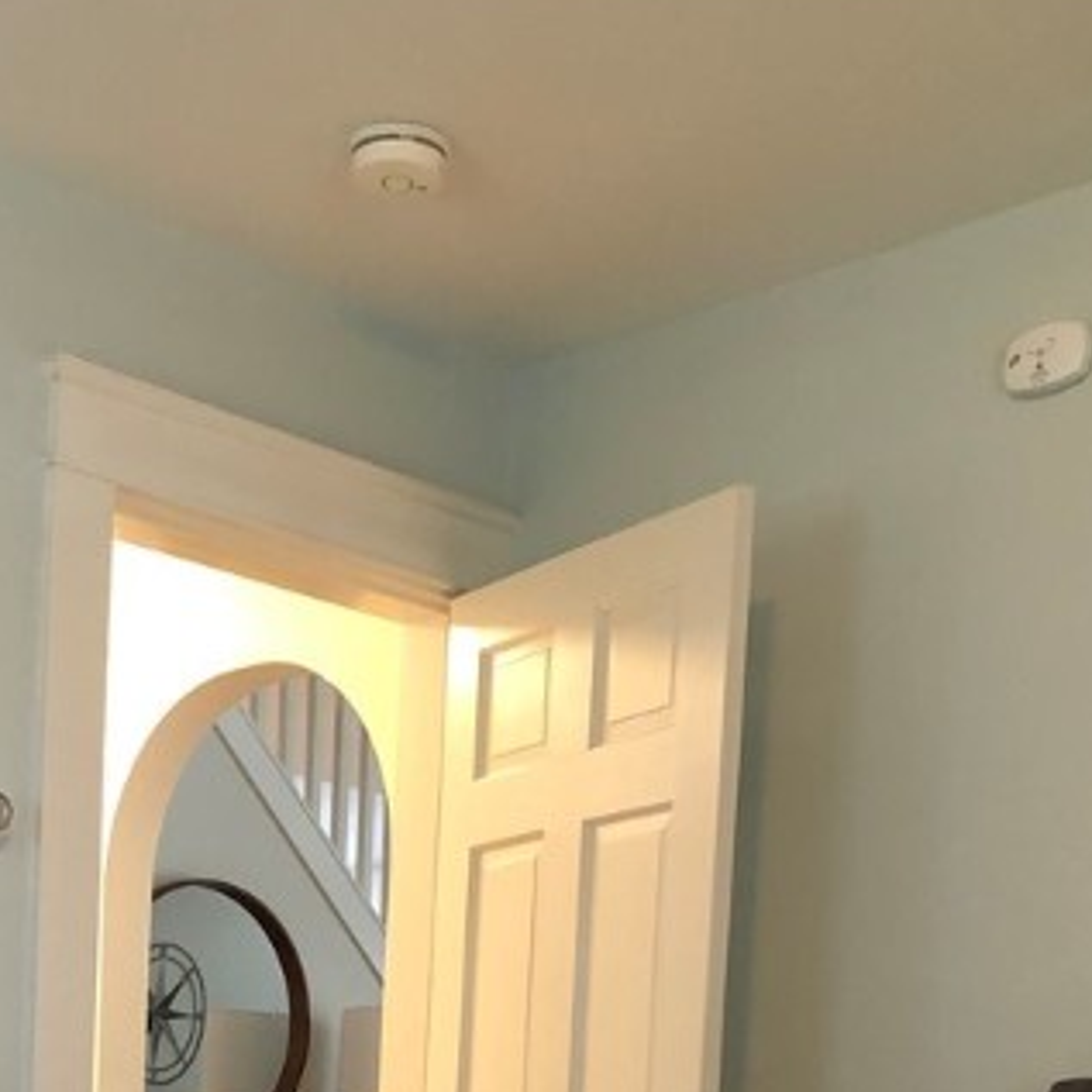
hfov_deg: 28.4
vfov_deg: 25.9
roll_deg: -1.2
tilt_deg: -3.1
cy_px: 1278
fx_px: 2141
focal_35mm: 60
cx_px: 344
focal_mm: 3.99
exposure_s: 1/15
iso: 64
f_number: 1.8
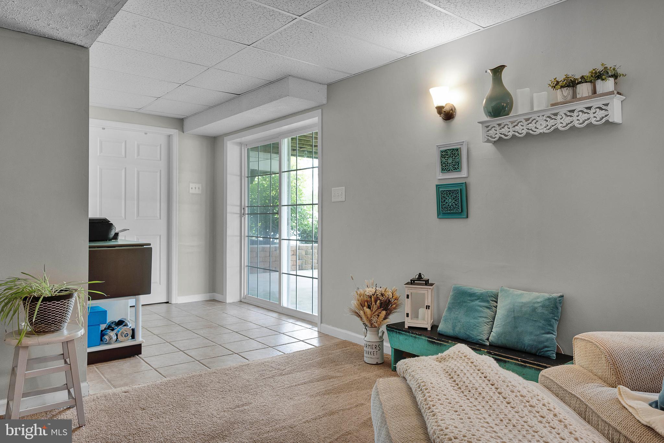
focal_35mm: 24
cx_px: 332
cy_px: 222
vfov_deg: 53.1
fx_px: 443
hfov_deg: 73.7
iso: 320
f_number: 6.3
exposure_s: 1/6
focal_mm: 24
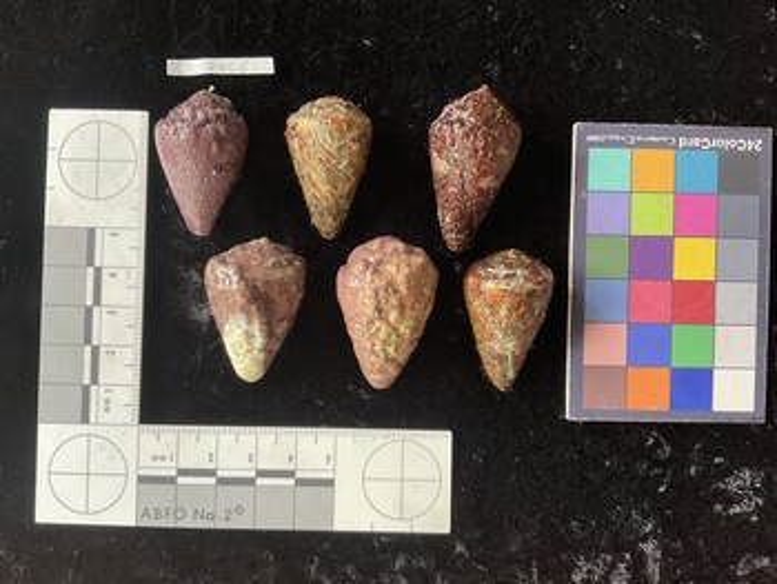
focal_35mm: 29
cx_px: 388
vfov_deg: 48.3
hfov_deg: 61.6
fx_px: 651
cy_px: 292
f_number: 1.8
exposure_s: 1/60
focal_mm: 3
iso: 100
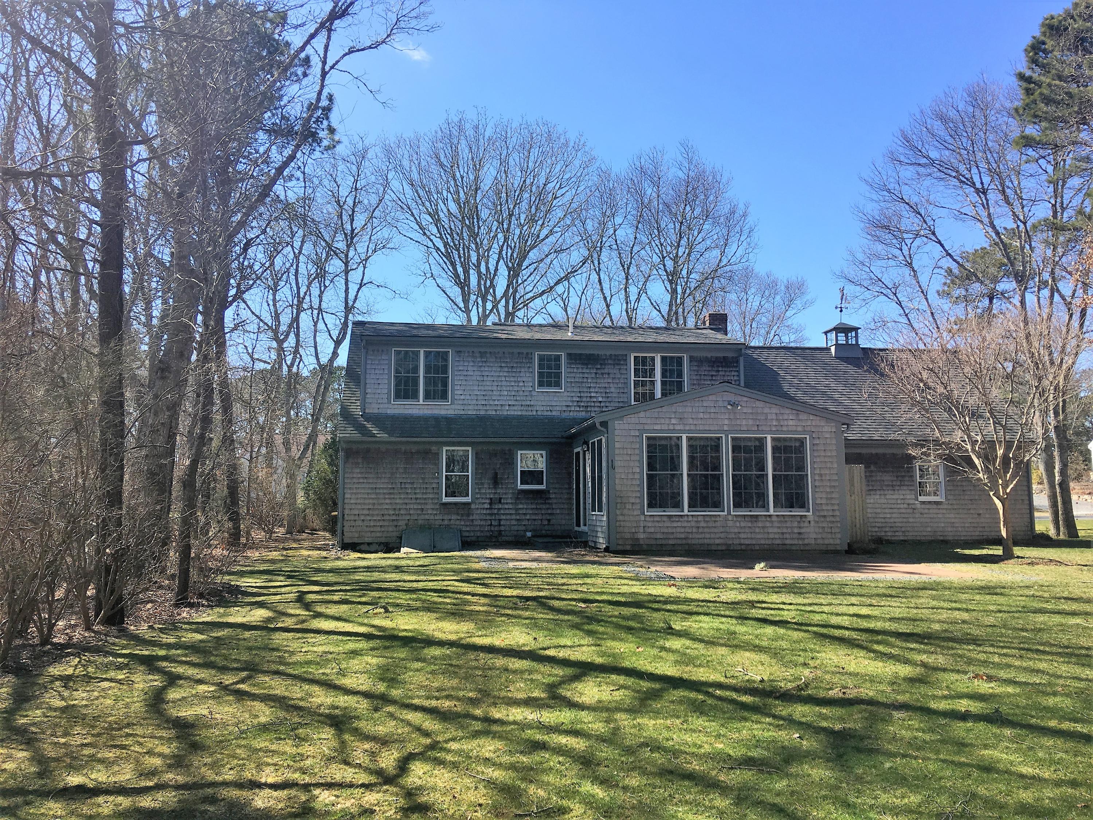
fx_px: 916
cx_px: 546
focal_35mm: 29
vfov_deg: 48.2
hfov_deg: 61.7
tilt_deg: +8.0
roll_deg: -0.5
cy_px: 410
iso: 25
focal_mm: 4.15
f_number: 2.2
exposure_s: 1/836
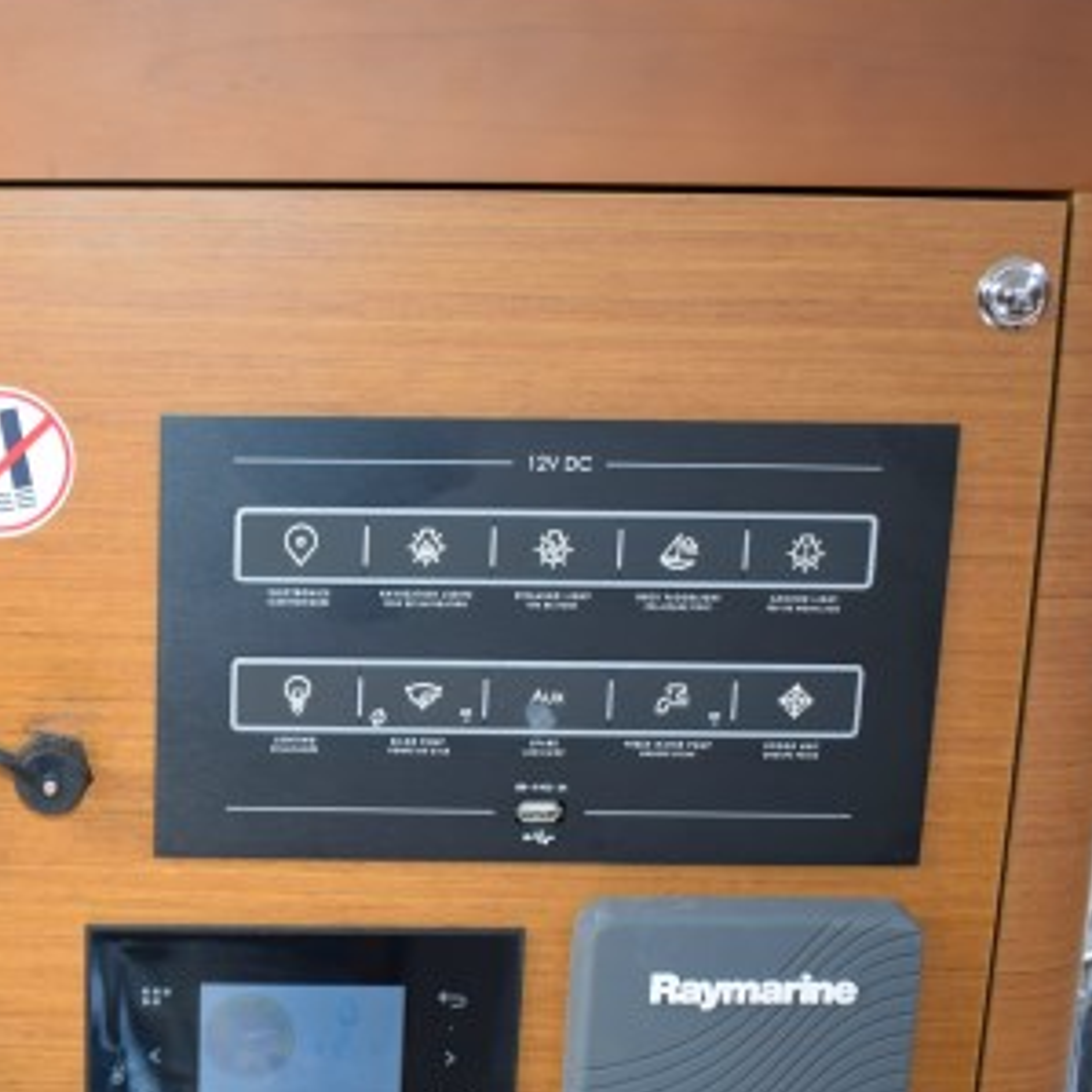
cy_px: 614
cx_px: 24
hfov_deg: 29.2
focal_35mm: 55
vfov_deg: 31.1
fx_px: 1963
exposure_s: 1/80
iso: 400
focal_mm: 20
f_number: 4
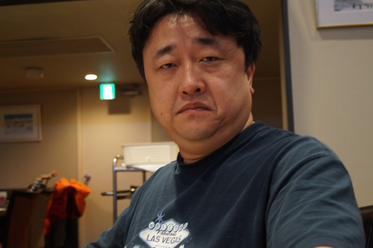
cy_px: 124
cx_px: 186
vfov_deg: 25.7
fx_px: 543
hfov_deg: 37.9
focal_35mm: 52
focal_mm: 35
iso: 2000
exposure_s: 1/60
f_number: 4.5
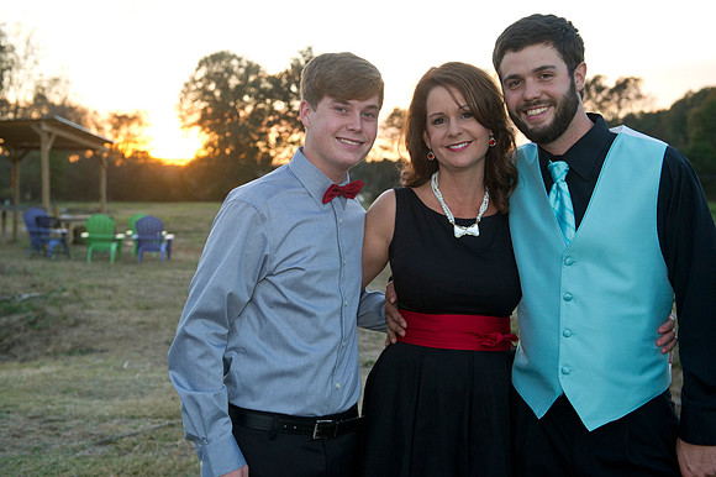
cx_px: 358
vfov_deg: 28.0
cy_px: 238
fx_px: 954
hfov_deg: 41.1
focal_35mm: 48
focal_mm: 48
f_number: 5
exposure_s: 1/200
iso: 640
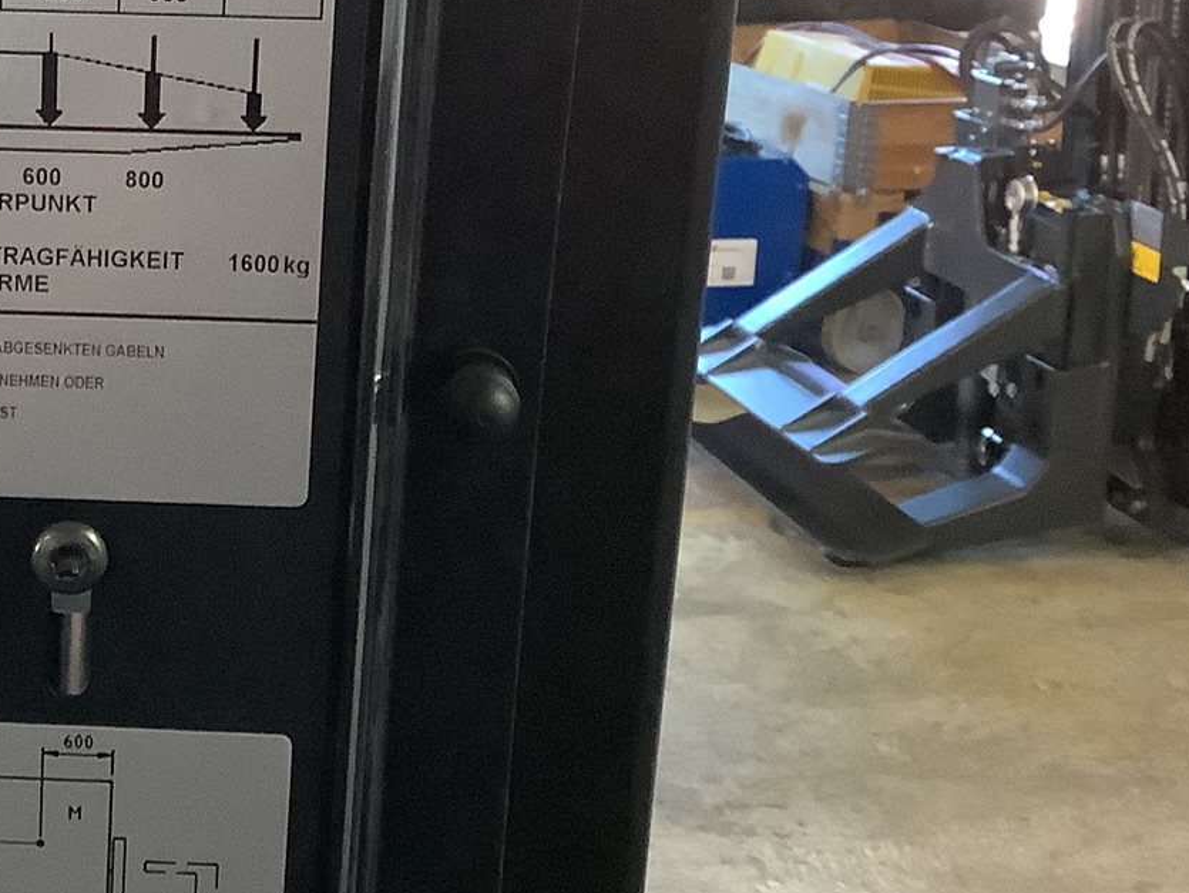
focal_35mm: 76
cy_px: 527
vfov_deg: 19.4
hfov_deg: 24.8
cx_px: 93
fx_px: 2612
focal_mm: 3.3
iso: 400
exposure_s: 1/33
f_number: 2.4
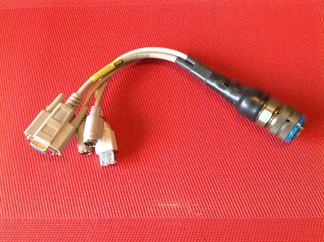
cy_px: 121
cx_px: 162
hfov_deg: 52.7
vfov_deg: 40.6
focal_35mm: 35
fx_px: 327
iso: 64
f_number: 2.4
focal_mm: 4.28
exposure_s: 1/15
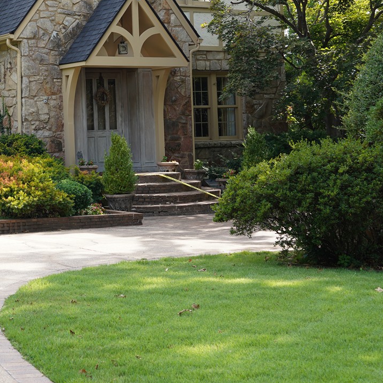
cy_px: 41
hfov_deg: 21.0
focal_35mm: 81
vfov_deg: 21.0
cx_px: 55
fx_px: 1014
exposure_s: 1/100
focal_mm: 34
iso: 100
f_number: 5.6
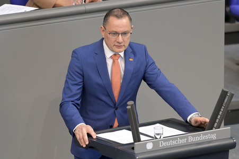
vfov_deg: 4.2
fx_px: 2189
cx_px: 120
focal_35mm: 330
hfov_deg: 6.2
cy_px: 80
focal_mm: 330
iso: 10000
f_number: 5.6
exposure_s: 1/400
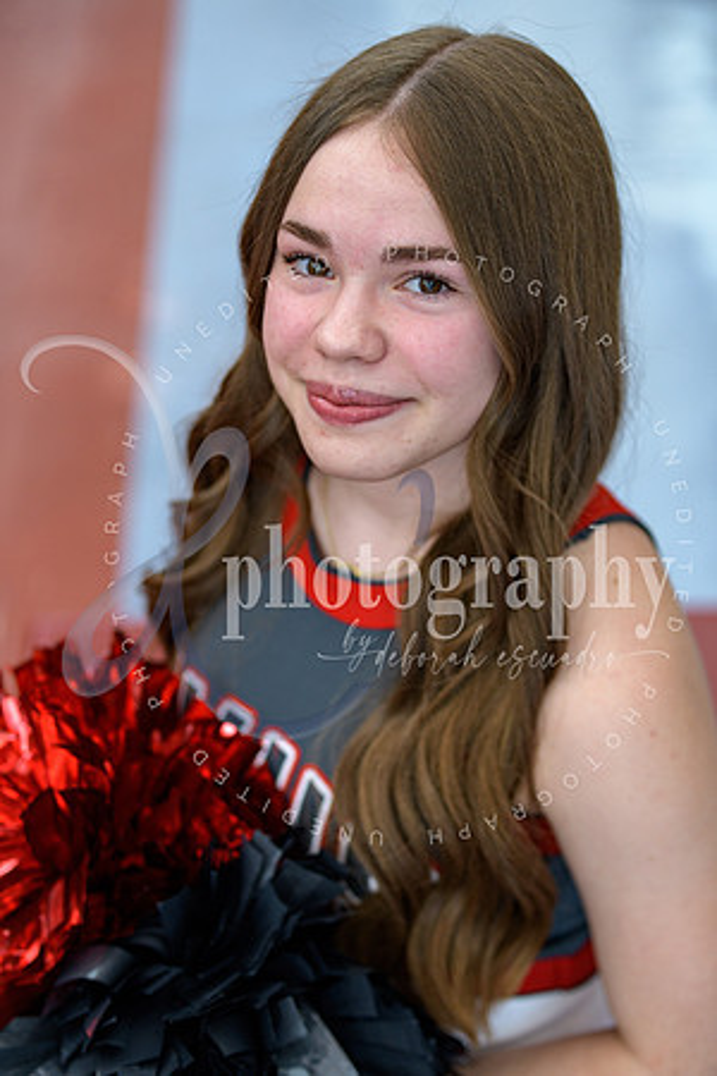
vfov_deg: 28.8
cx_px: 358
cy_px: 538
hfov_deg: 19.5
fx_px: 2091
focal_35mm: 70
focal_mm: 70
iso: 250
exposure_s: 1/125
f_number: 2.8
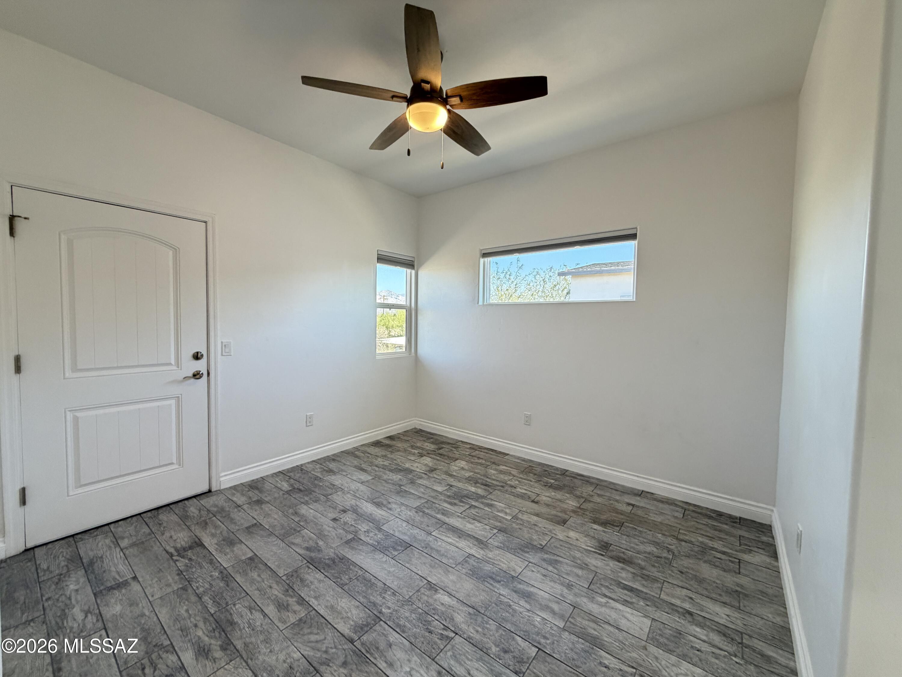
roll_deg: -1.1
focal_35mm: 14
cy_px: 338
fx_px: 365
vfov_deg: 85.7
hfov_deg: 102.1
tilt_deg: -3.1
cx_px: 451
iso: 250
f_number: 2.2
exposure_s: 1/120
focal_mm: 2.22
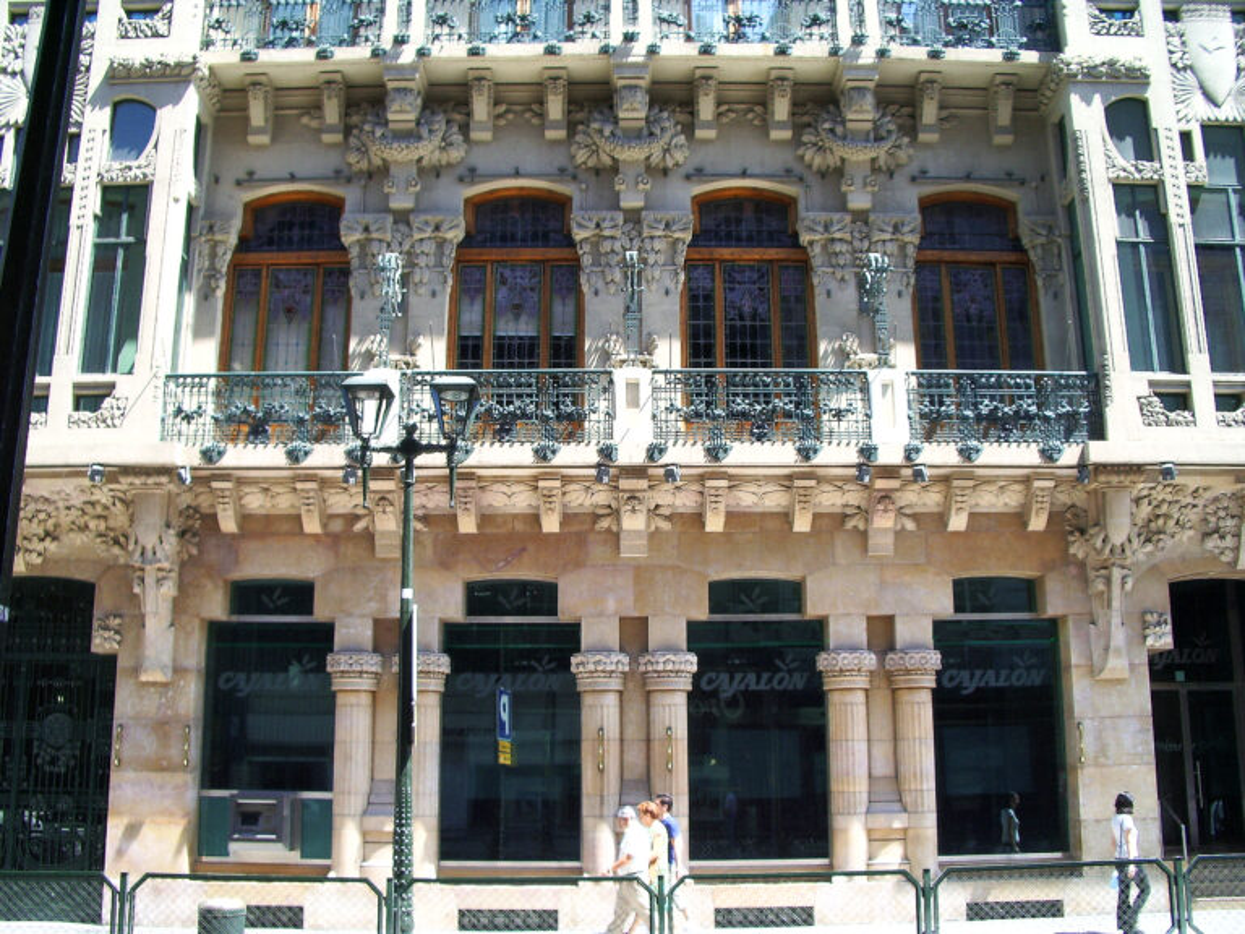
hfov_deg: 52.6
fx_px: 1259
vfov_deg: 40.7
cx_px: 622
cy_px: 467
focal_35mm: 35
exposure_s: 1/80
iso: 50
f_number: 4.3
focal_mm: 5.8
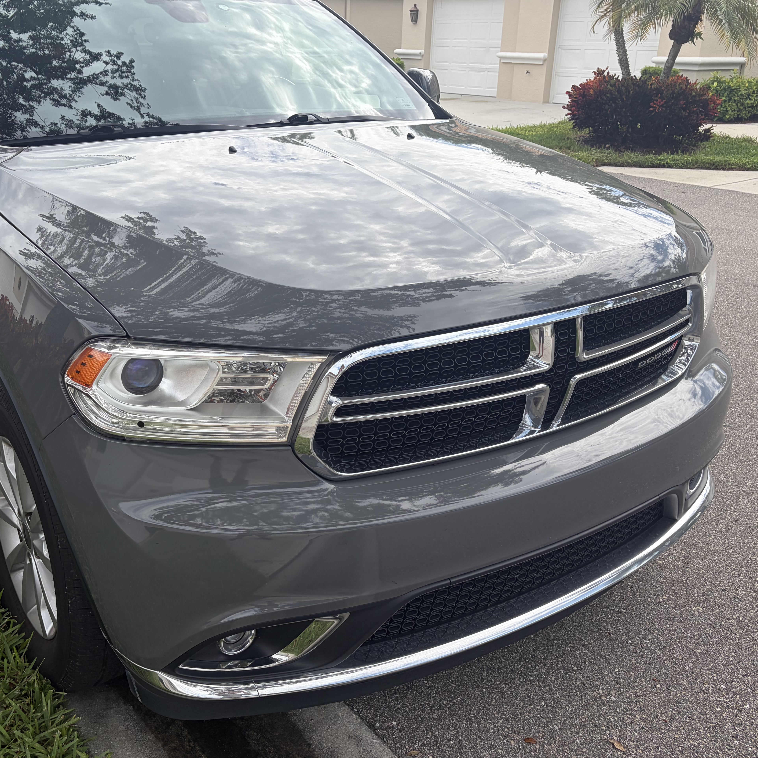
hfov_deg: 48.2
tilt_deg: -20.9
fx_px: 842
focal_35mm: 34
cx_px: 307
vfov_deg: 48.4
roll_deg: -1.0
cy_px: 358
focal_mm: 5.96
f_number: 1.6
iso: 50
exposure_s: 1/1550
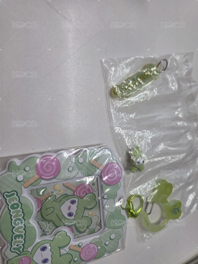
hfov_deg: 58.9
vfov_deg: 73.9
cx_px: 99
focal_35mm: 23
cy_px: 132
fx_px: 175
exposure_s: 1/120
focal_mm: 6.5
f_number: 1.4
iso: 64
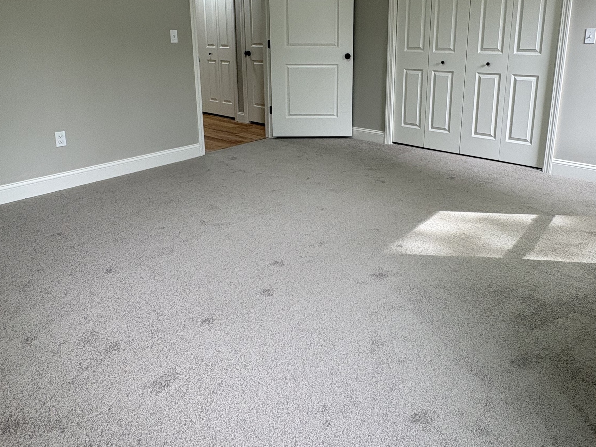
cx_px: 324
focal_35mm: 25
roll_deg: +0.5
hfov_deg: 69.3
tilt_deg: -12.5
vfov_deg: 53.2
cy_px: 131
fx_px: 430
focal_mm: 2.22
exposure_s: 1/120
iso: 125
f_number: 2.2
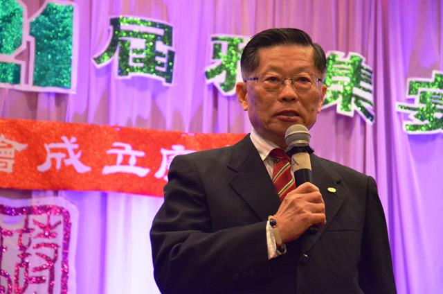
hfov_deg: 18.2
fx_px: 1382
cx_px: 222
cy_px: 147
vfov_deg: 12.1
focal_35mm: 112
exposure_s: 1/80
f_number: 5.3
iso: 5000
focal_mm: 75
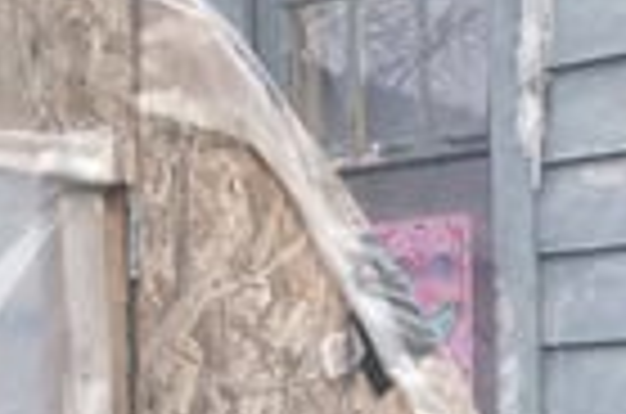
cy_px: 878
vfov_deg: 7.7
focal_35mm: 168
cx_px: 991
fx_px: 2915
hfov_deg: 11.6
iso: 50
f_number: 2.4
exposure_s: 1/227
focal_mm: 4.3
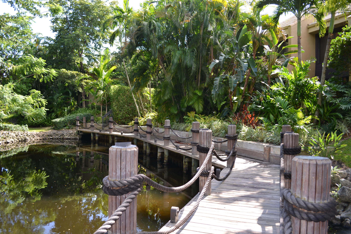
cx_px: 176
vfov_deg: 47.9
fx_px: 263
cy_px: 117
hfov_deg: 67.4
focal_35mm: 27
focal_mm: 18
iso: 125
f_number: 4
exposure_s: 1/125
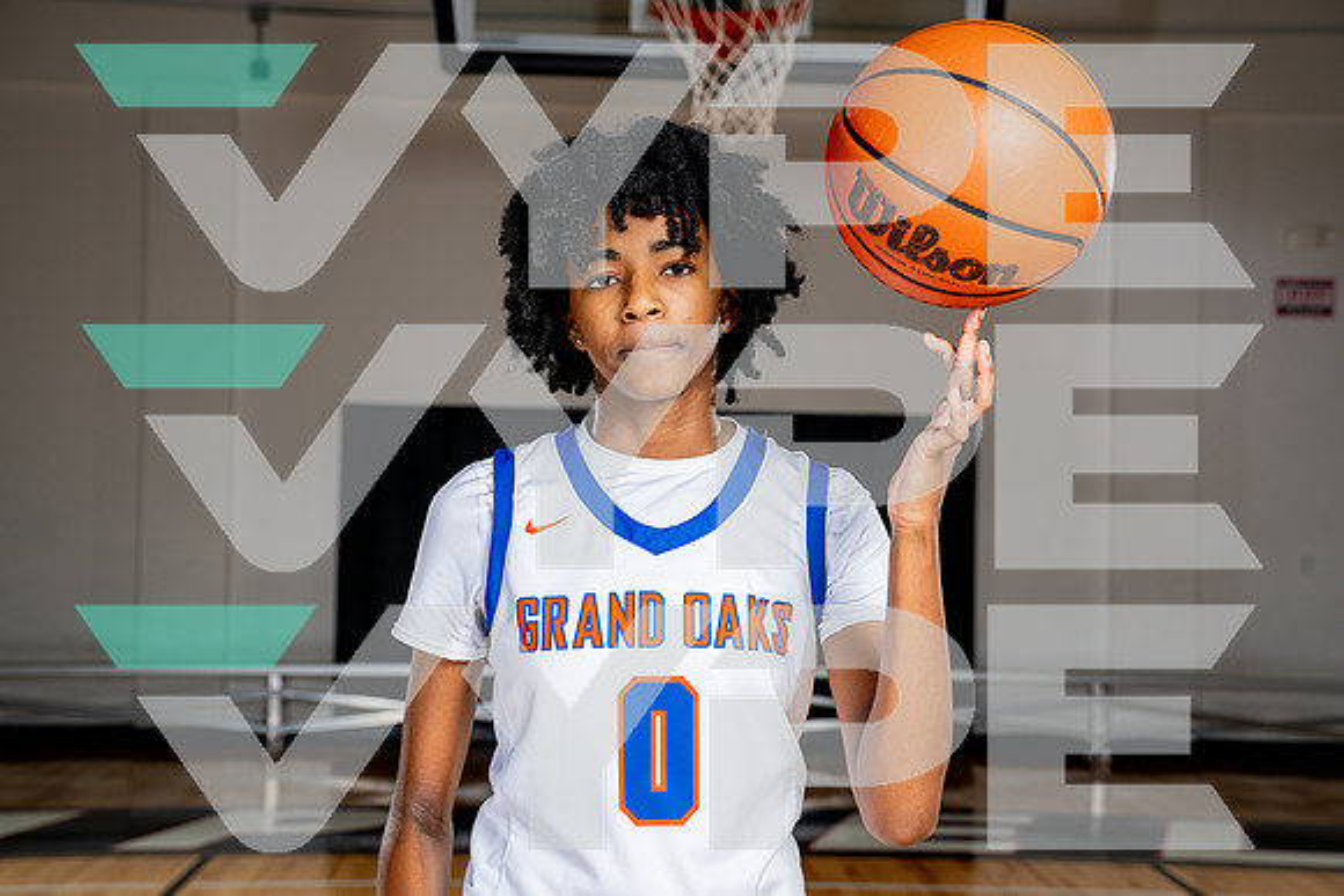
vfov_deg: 24.6
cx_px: 672
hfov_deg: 36.2
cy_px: 448
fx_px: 2054
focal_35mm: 55
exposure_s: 1/250
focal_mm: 55
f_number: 5.6
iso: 200
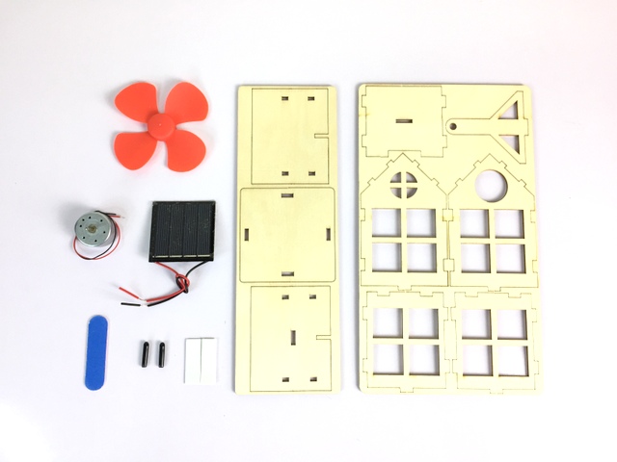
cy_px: 231
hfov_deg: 61.7
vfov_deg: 48.2
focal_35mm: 29
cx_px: 308
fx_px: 517
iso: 40
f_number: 2.2
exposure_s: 1/33
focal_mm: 4.15
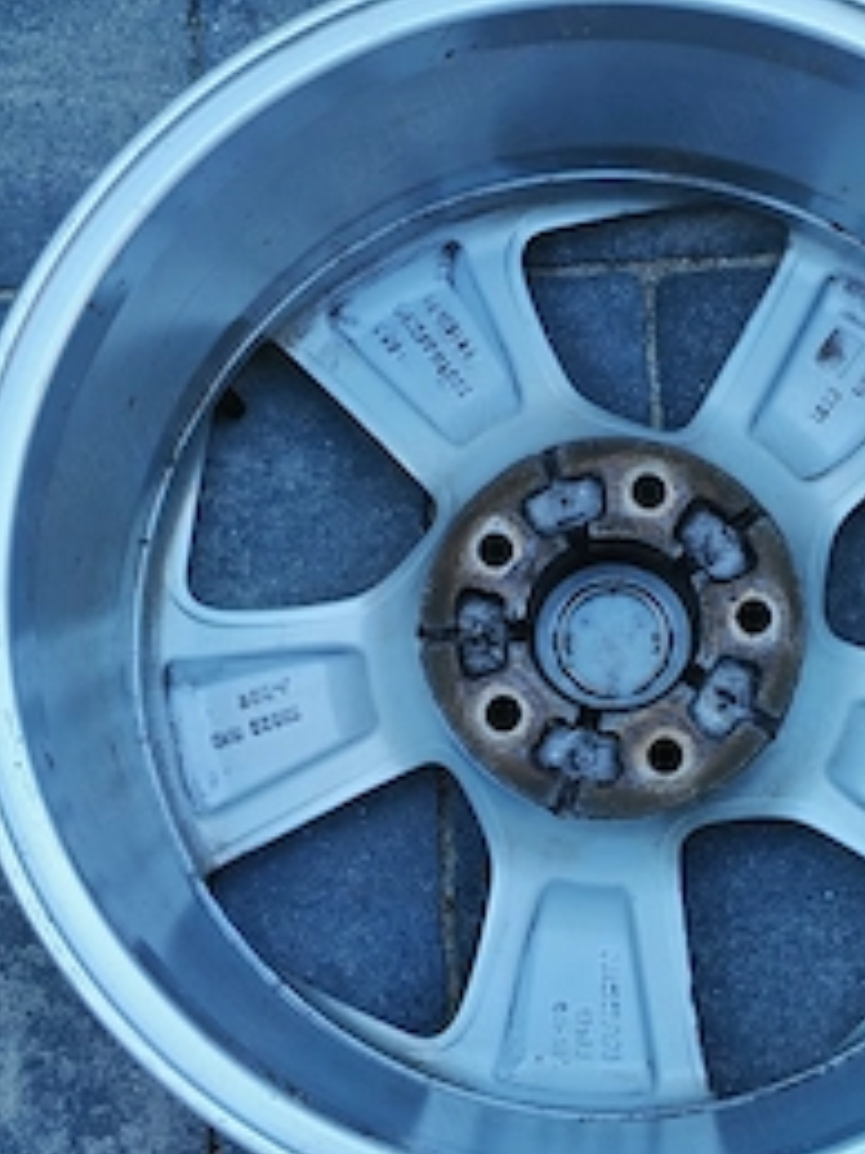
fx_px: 2834
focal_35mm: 85
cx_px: 624
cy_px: 499
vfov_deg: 23.0
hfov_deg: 17.3
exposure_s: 1/100
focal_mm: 6.12
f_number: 1.9
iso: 125
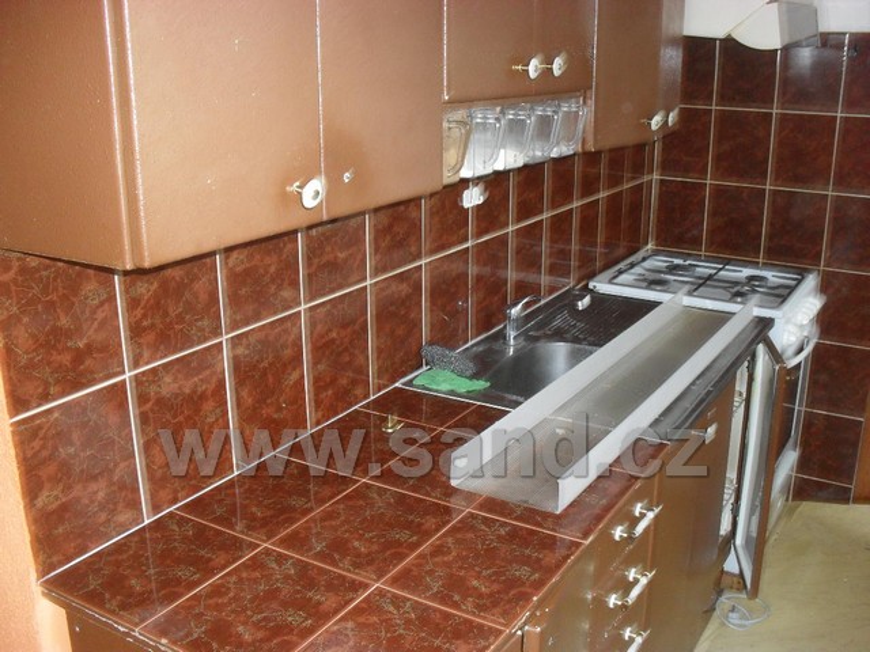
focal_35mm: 35
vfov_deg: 40.7
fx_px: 880
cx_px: 435
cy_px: 326
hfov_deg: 52.6
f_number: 3.2
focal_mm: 6.3
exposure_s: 1/45
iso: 200
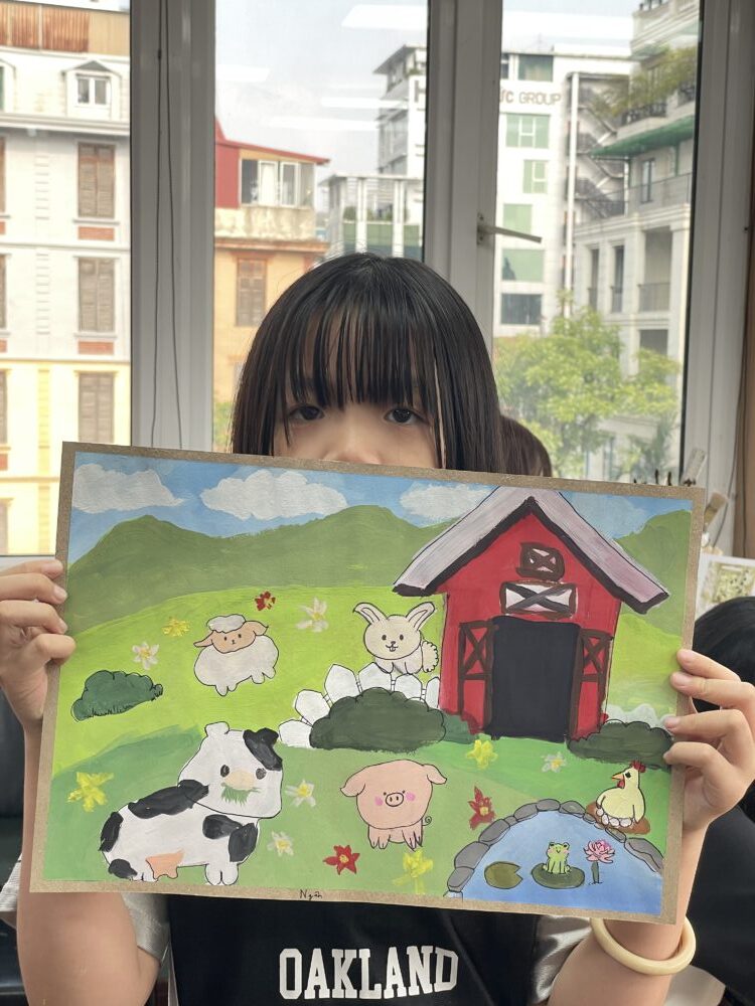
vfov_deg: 36.8
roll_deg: -0.9
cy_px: 503
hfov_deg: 28.0
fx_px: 1512
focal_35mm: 52
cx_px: 378
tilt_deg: -5.7
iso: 50
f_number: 2
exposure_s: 1/100
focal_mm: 6
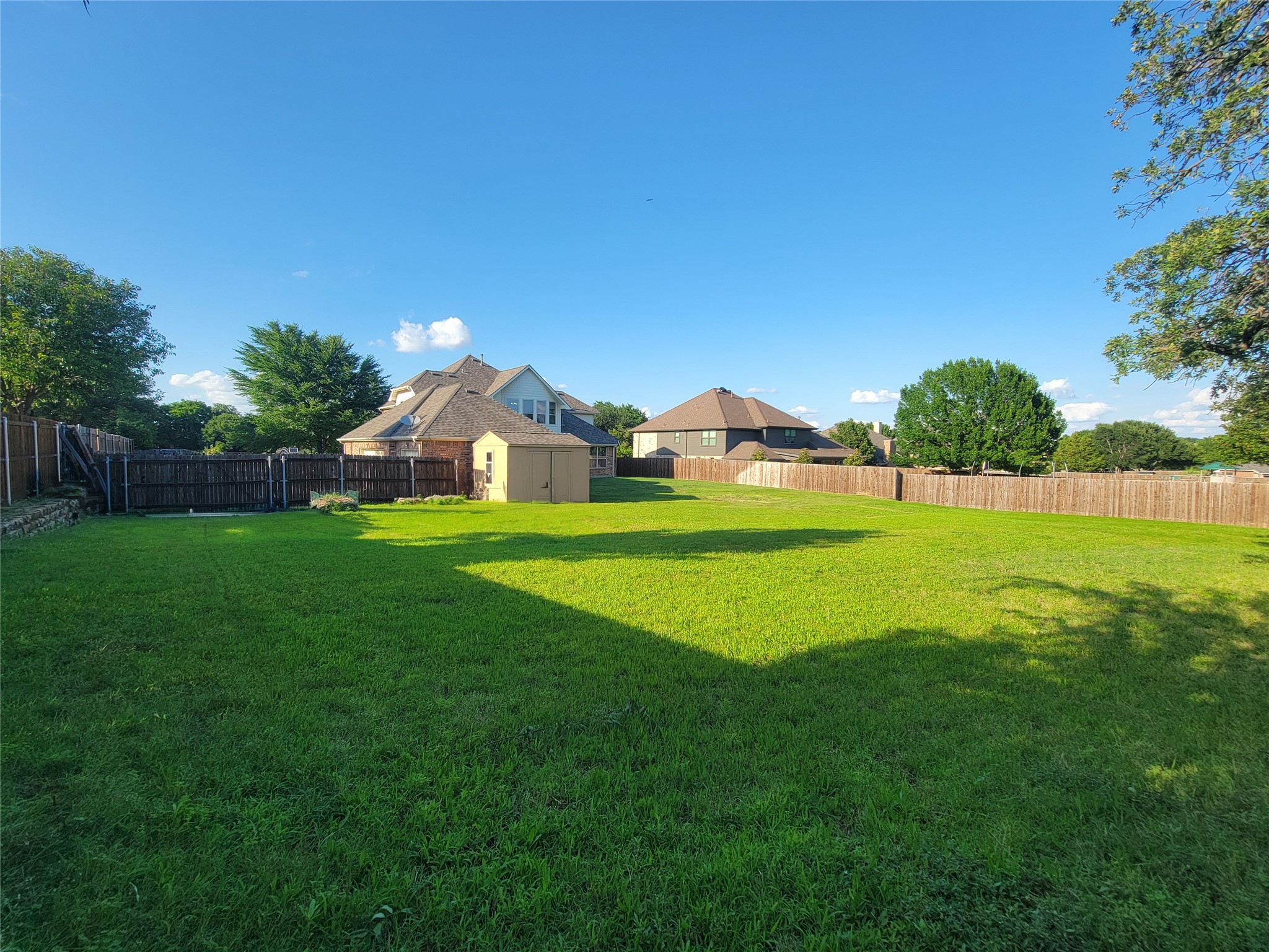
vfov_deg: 89.9
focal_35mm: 13
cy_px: 476
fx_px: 477
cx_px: 634
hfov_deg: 106.2
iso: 80
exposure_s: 1/120
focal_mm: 2.2
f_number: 2.2
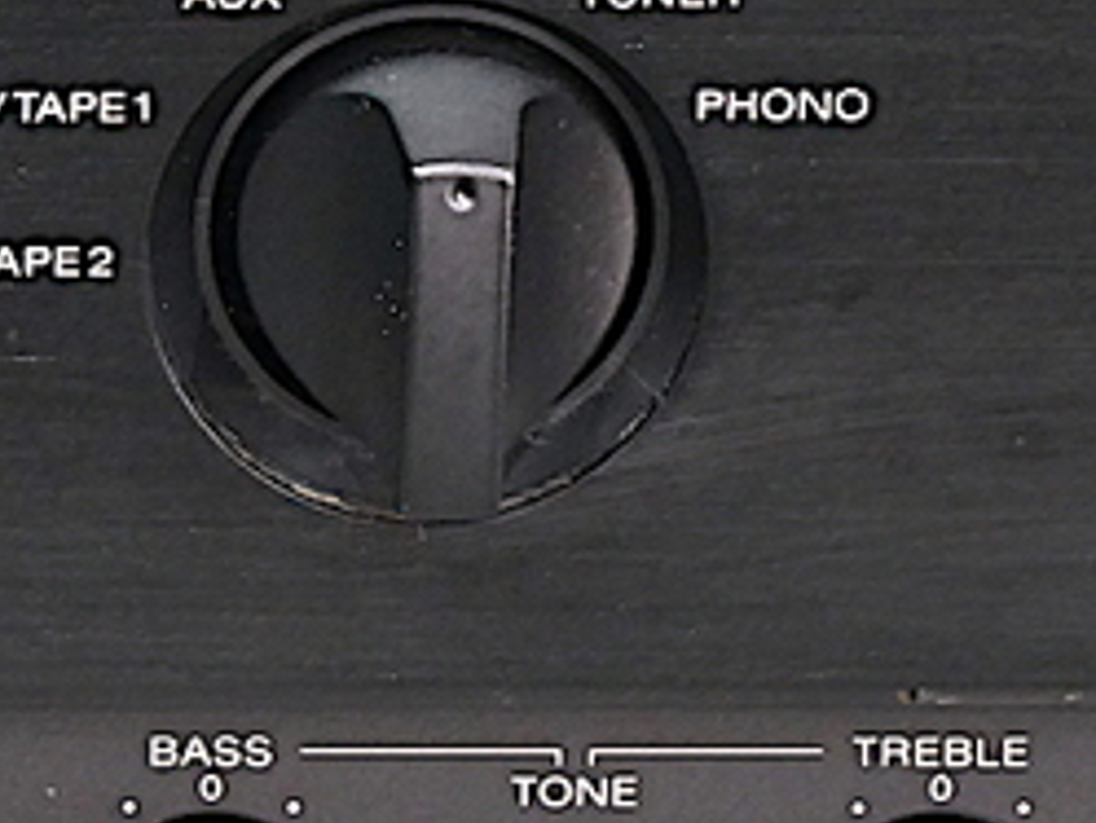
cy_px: 497
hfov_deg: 3.0
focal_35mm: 664
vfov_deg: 2.2
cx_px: -370
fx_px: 21033
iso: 200
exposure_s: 1
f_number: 5.6
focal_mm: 30.9
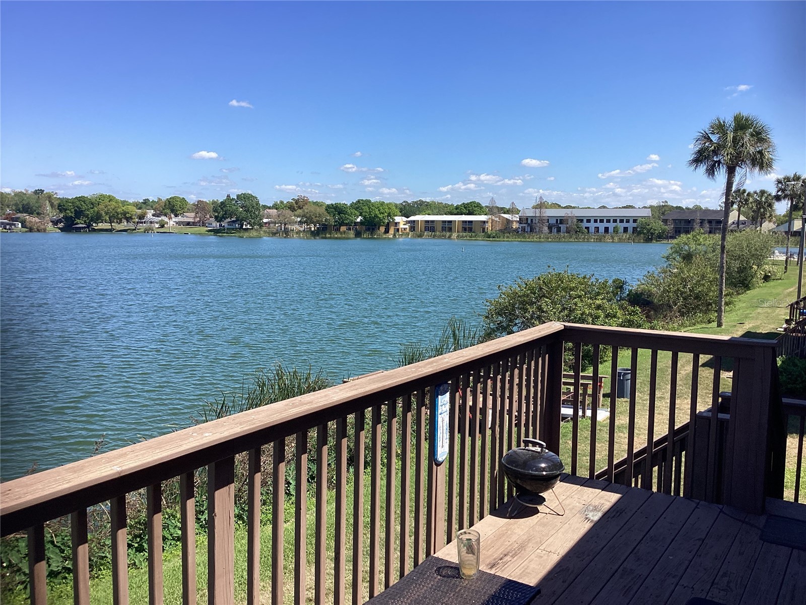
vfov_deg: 45.4
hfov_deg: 58.4
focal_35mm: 31
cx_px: 403
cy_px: 302
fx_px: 722
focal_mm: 3.3
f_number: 2.4
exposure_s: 1/1148
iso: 25
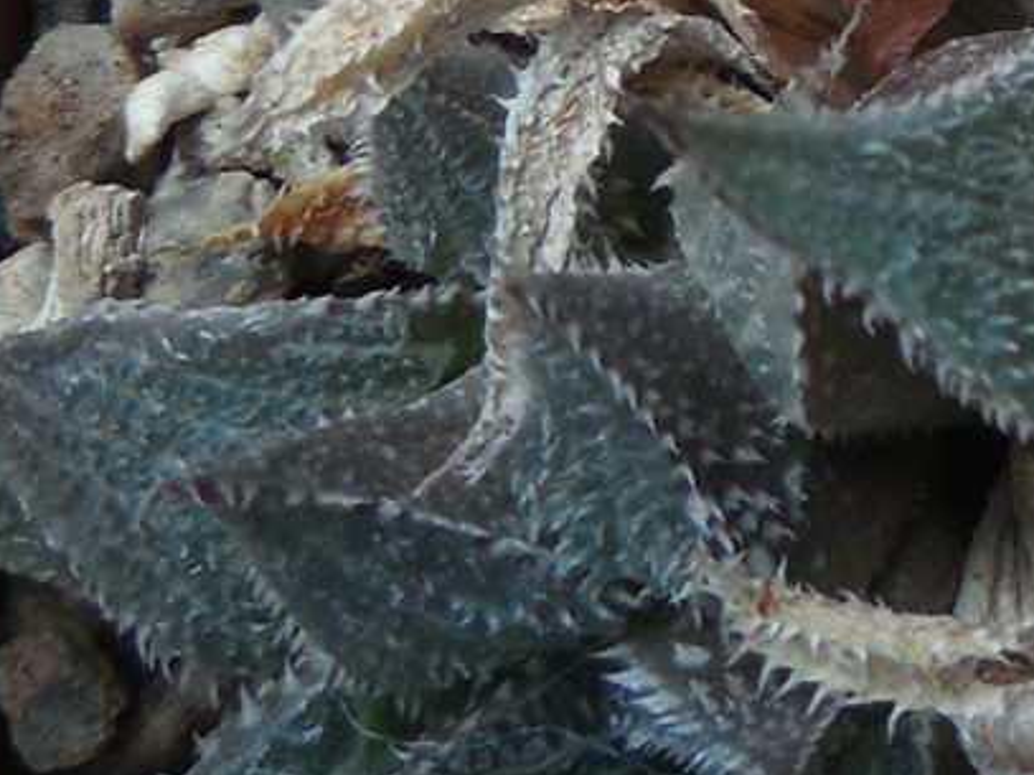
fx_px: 3643
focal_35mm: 122
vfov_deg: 11.5
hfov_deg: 14.5
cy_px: -475
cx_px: 1766
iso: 125
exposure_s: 1/125
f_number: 3.6
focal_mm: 5.6
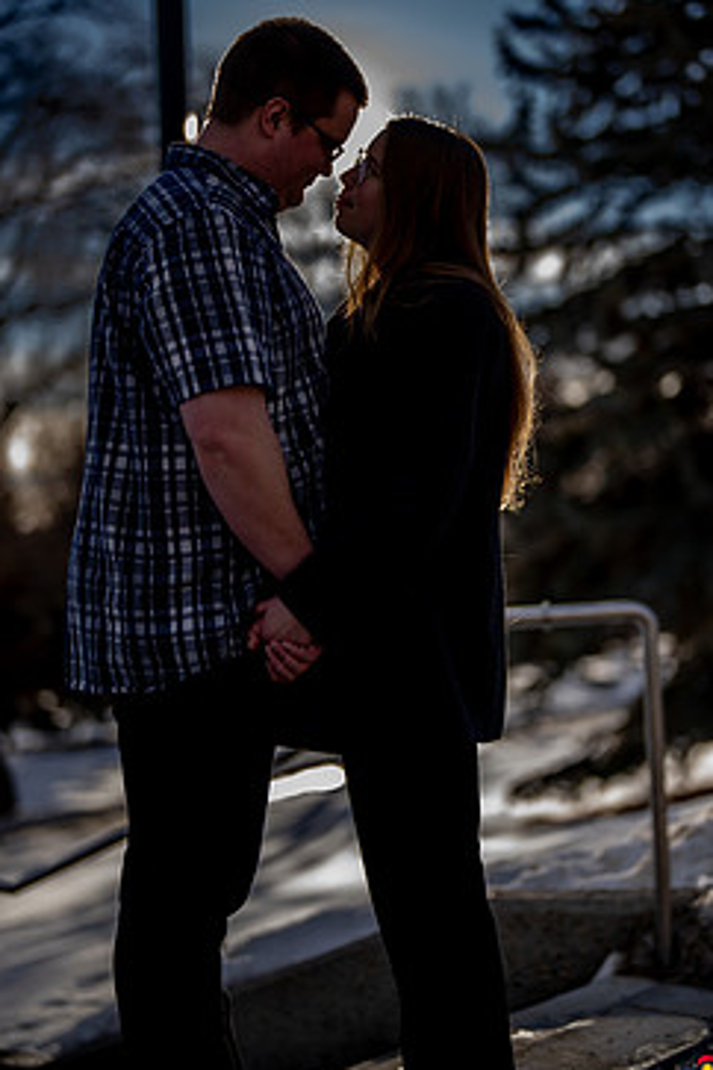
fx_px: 1842
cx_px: 339
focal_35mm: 62
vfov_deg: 32.3
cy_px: 472
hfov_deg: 21.9
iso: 200
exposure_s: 1/6400
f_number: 1.3
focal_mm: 50
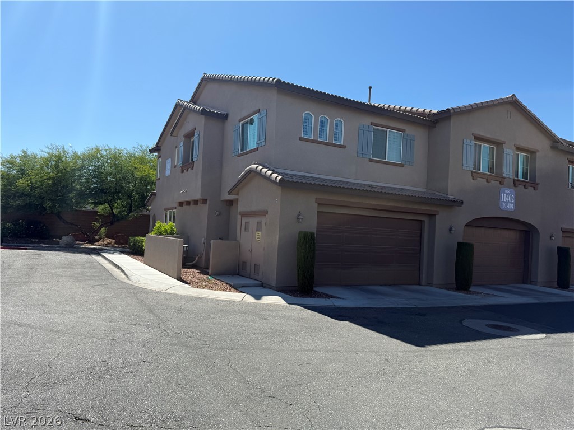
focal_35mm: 24
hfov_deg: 71.6
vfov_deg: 56.8
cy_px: 215
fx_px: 398
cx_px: 287
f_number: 1.78
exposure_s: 1/4167
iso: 80
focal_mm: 6.76
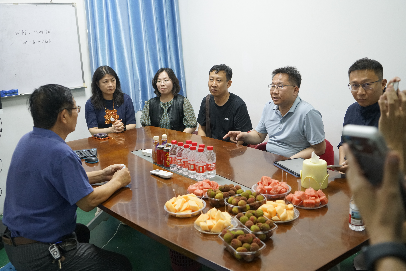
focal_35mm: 36
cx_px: 203
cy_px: 136
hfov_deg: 53.1
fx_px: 406
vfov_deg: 36.9
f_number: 4
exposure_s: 1/160
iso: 2500
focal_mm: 36
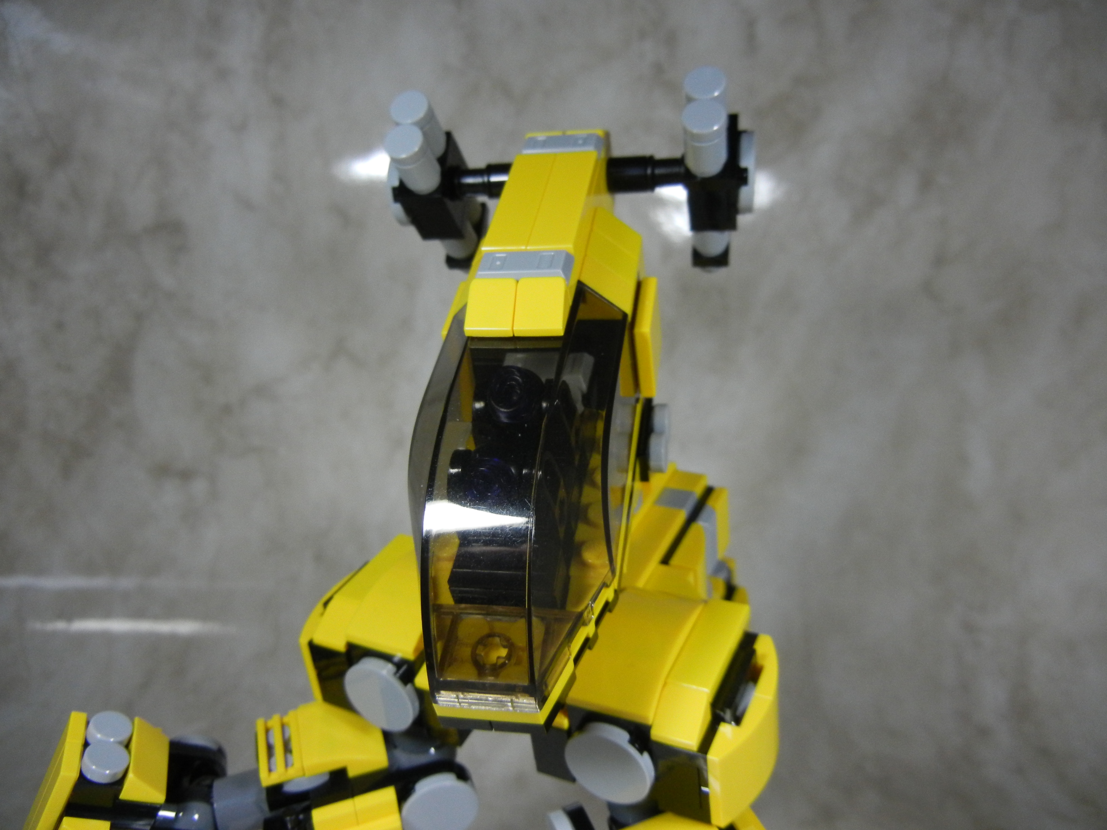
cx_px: 554
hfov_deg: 60.0
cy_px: 415
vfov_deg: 46.8
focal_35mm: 30
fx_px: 959
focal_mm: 5.4
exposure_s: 1/159
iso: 400
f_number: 3.5
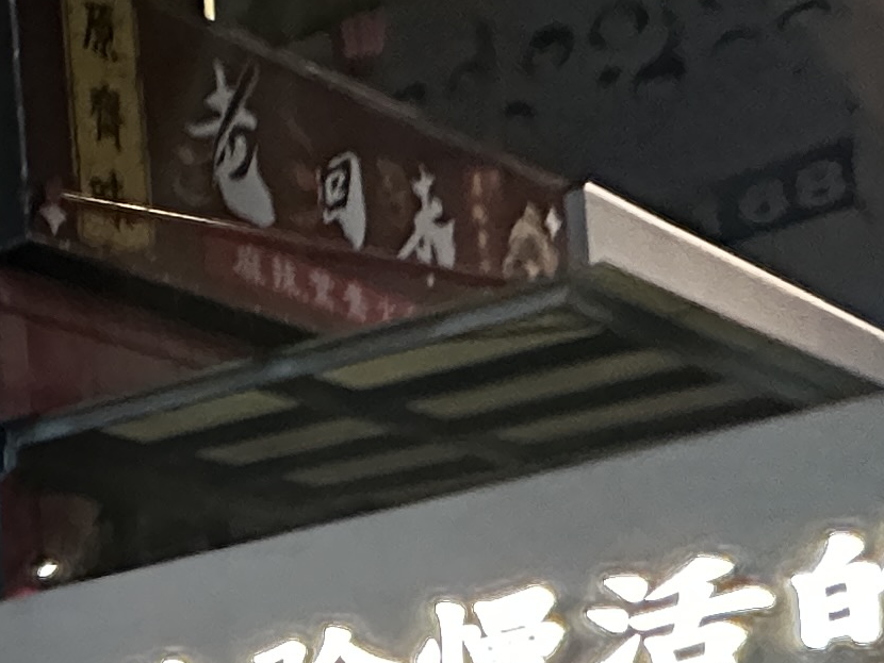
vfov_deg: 19.2
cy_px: 968
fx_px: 1737
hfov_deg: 16.6
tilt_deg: +2.3
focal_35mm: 68
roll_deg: +1.0
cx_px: -1083
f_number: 2.2
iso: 800
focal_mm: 2.22
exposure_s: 1/60
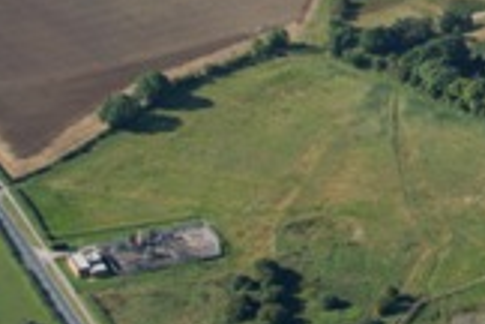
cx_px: 955
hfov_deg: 12.7
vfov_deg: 9.7
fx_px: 1913
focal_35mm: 142
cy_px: 120
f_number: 4
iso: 200
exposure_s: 1/1000
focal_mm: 24
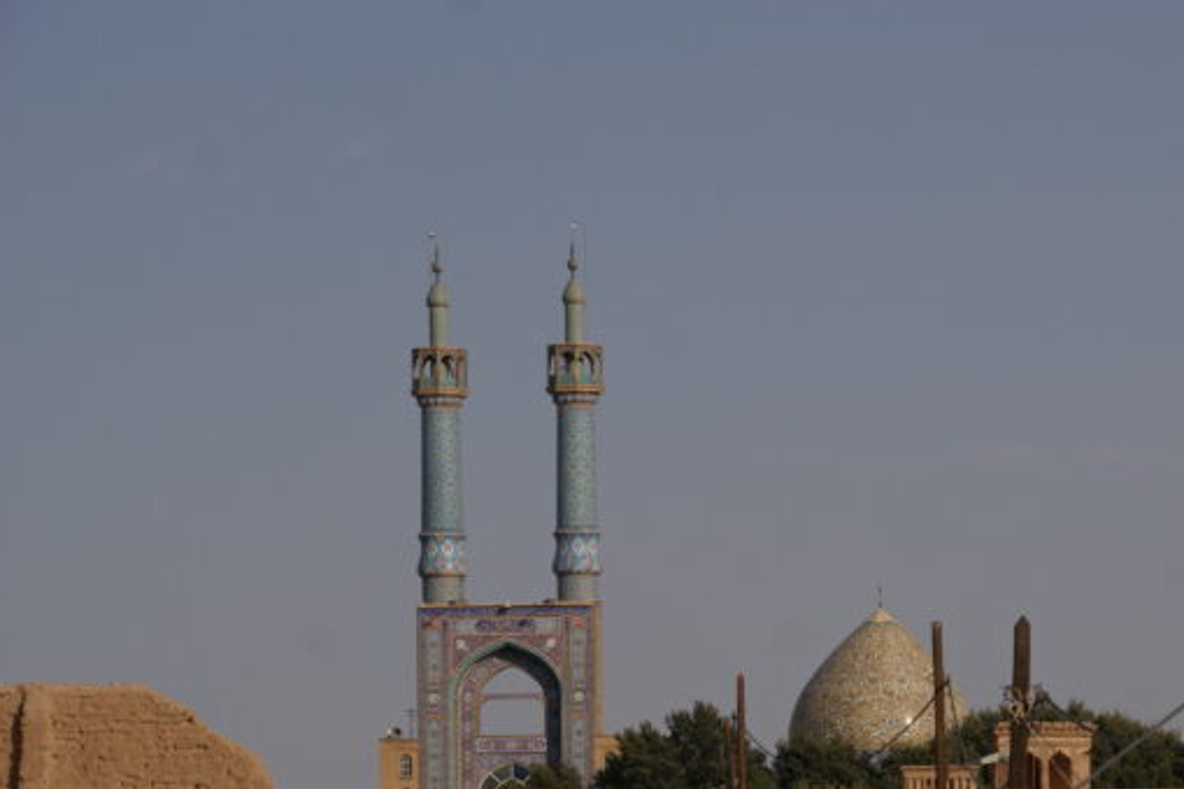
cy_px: 593
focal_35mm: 165
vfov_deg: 8.3
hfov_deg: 12.4
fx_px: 5425
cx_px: 903
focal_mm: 70
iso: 100
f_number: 7.1
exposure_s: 1/500
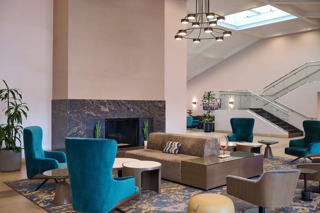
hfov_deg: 55.1
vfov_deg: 38.4
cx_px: 160
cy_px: 106
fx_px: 307
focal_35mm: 34
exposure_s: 1/4
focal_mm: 34.5
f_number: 8
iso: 160
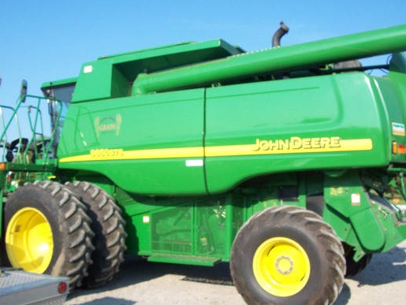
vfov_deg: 37.8
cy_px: 153
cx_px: 201
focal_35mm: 38
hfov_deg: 48.9
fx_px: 446
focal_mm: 6
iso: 80
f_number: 4.8
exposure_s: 1/268
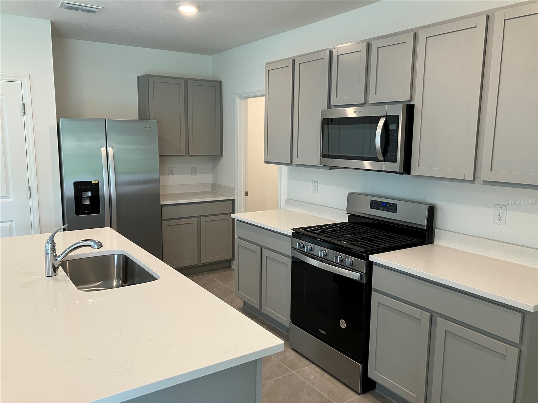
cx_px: 269
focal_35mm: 28
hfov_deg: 63.4
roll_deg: +0.1
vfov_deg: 49.7
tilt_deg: -8.0
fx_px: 435
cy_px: 202
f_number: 1.8
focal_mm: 3.99
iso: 100
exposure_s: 1/60
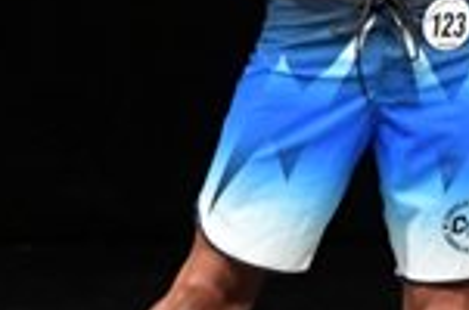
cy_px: 6
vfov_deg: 1.0
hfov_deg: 1.6
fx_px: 17056
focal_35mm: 1312
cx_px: 1086
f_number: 5.6
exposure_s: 1/400
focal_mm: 170
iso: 3200
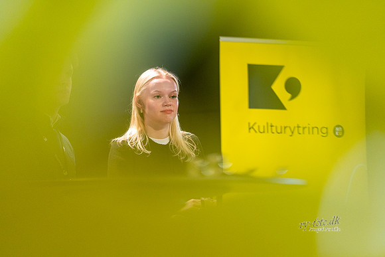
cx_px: 192
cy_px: 128
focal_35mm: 168
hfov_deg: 12.2
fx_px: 1797
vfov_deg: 8.2
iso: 1600
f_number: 2.8
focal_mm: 168
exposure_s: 1/200
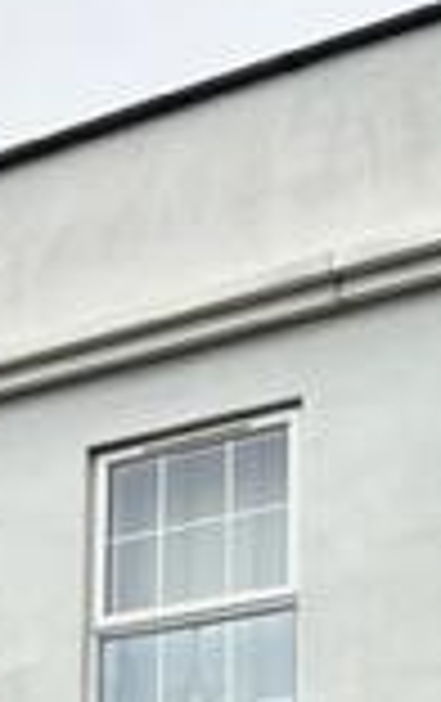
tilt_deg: +5.1
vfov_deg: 16.9
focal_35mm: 113
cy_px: 1017
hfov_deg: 10.1
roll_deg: -2.2
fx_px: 2165
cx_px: -644
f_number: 1.6
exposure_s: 1/122
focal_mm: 5.1
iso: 50
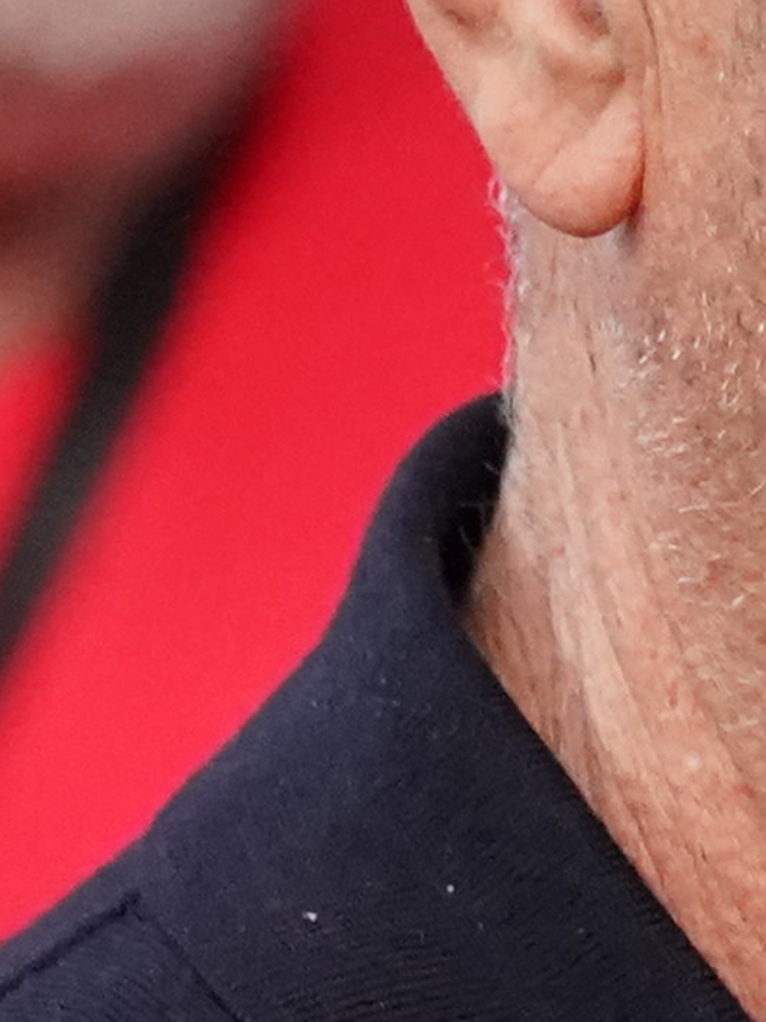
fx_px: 36125
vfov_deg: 1.6
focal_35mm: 1224
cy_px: 1094
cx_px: 2091
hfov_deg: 1.2
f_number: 6.3
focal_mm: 150
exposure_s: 1/1000
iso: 6400
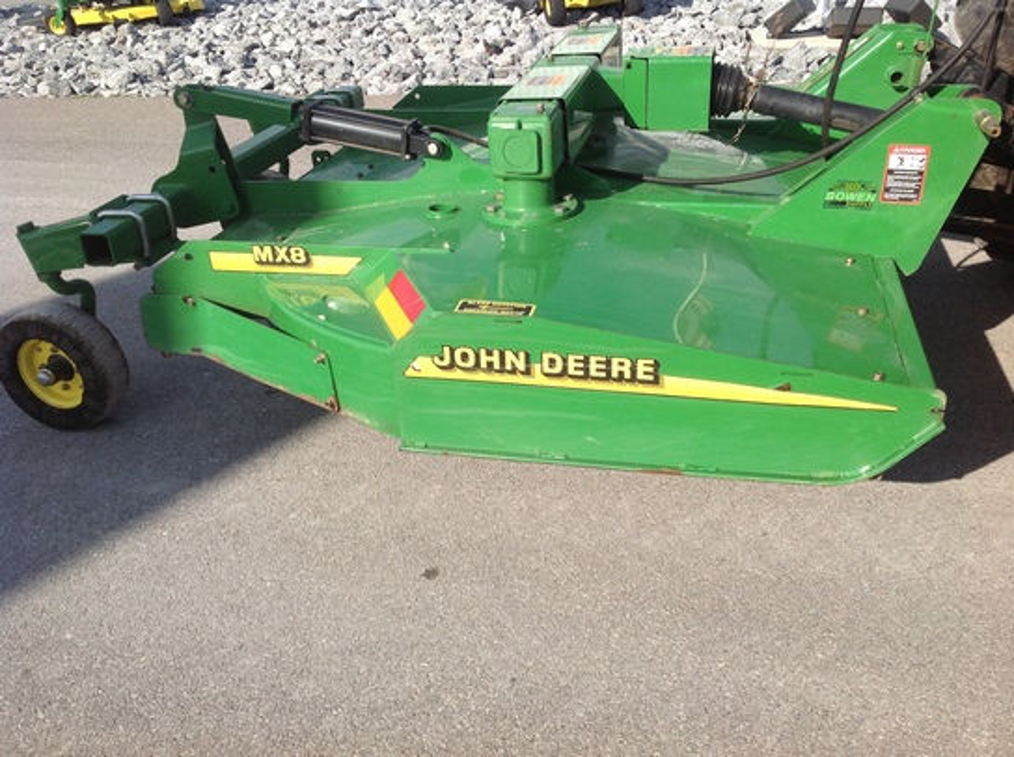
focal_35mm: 35
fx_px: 1023
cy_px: 378
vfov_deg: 40.6
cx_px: 507
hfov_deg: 52.7
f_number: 2.4
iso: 50
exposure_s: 1/1779
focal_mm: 4.28
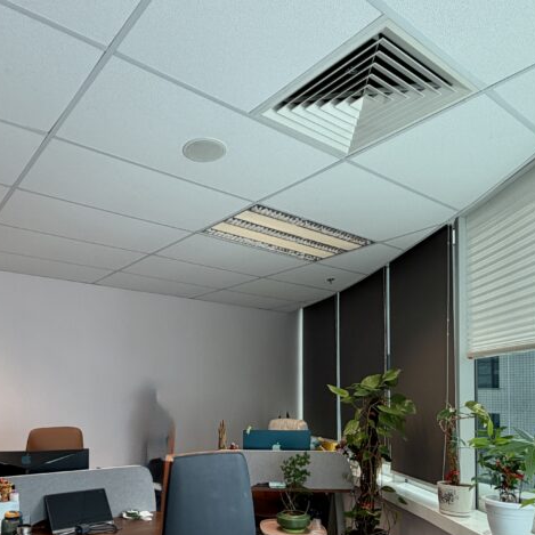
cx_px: 186
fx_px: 472
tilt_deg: -0.5
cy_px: 383
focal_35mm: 27
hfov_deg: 58.0
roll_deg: +0.5
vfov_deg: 56.9
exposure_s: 1/100
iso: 64
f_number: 2.2
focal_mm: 2.22
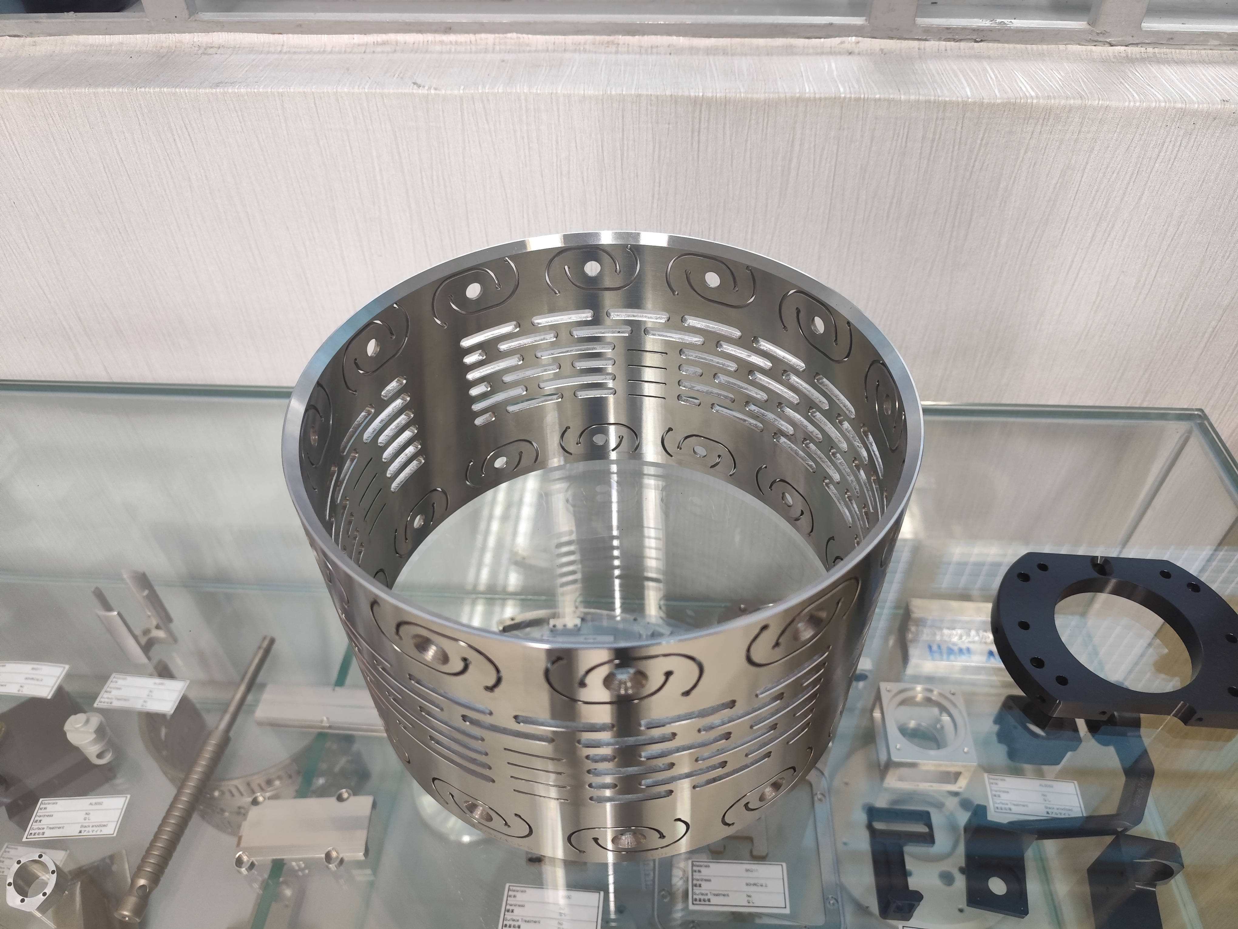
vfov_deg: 58.9
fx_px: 823
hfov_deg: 73.9
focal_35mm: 23
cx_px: 619
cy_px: 464
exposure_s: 1/100
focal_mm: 6.14
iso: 1000
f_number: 1.65
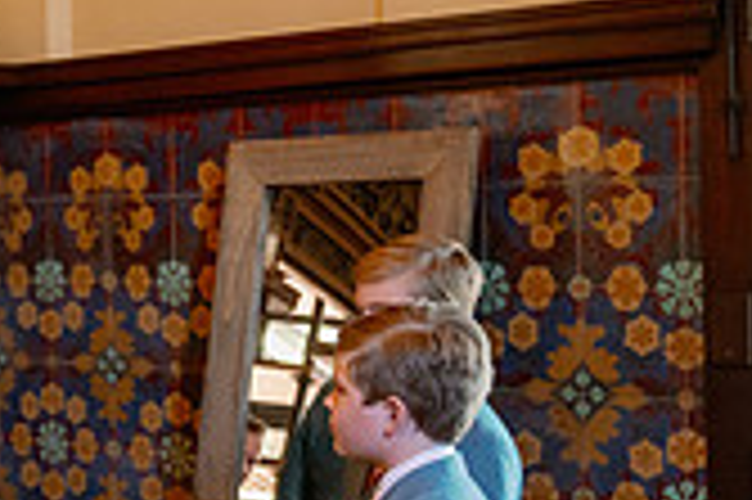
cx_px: -423
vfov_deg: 13.8
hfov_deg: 18.1
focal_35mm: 99
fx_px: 2066
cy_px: 241
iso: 1250
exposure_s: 1/160
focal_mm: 28.5
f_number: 2.8
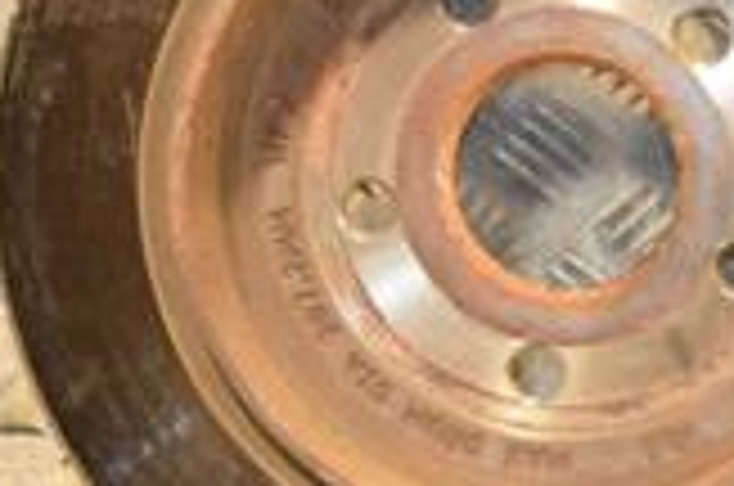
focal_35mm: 166
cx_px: 1063
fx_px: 3378
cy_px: 171
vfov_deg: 8.2
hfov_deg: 11.9
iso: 800
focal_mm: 30
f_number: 5
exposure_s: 1/125
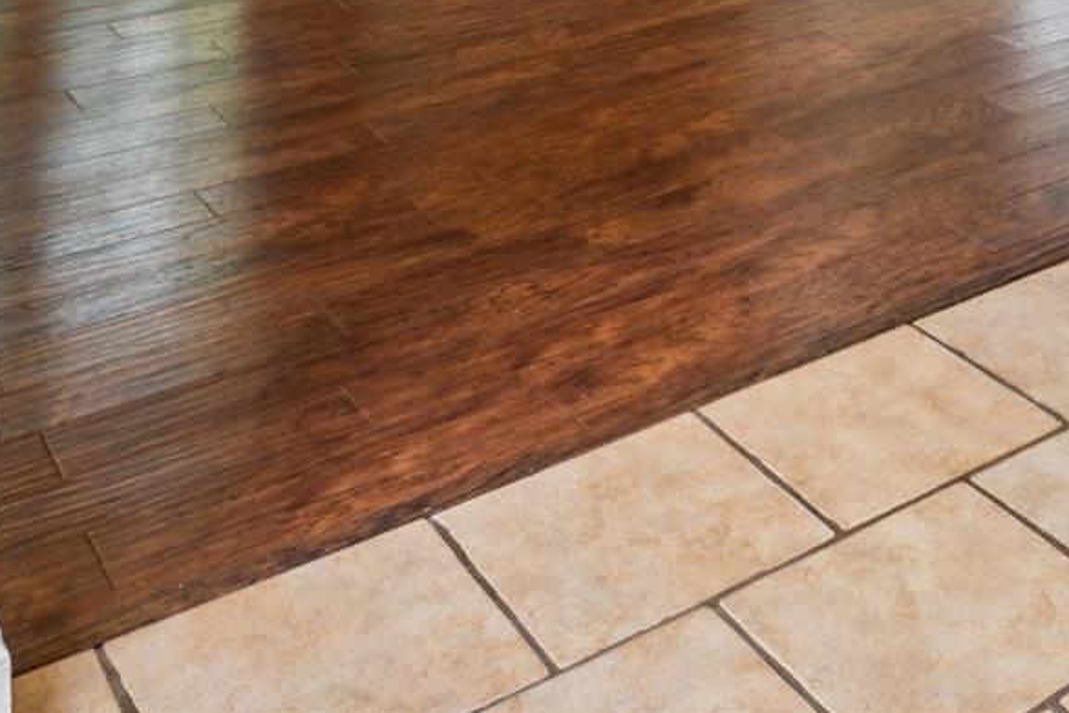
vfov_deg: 18.9
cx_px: 1012
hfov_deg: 32.8
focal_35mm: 57
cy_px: -531
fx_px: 1694
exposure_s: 1/4
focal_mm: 16.3
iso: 100
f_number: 9
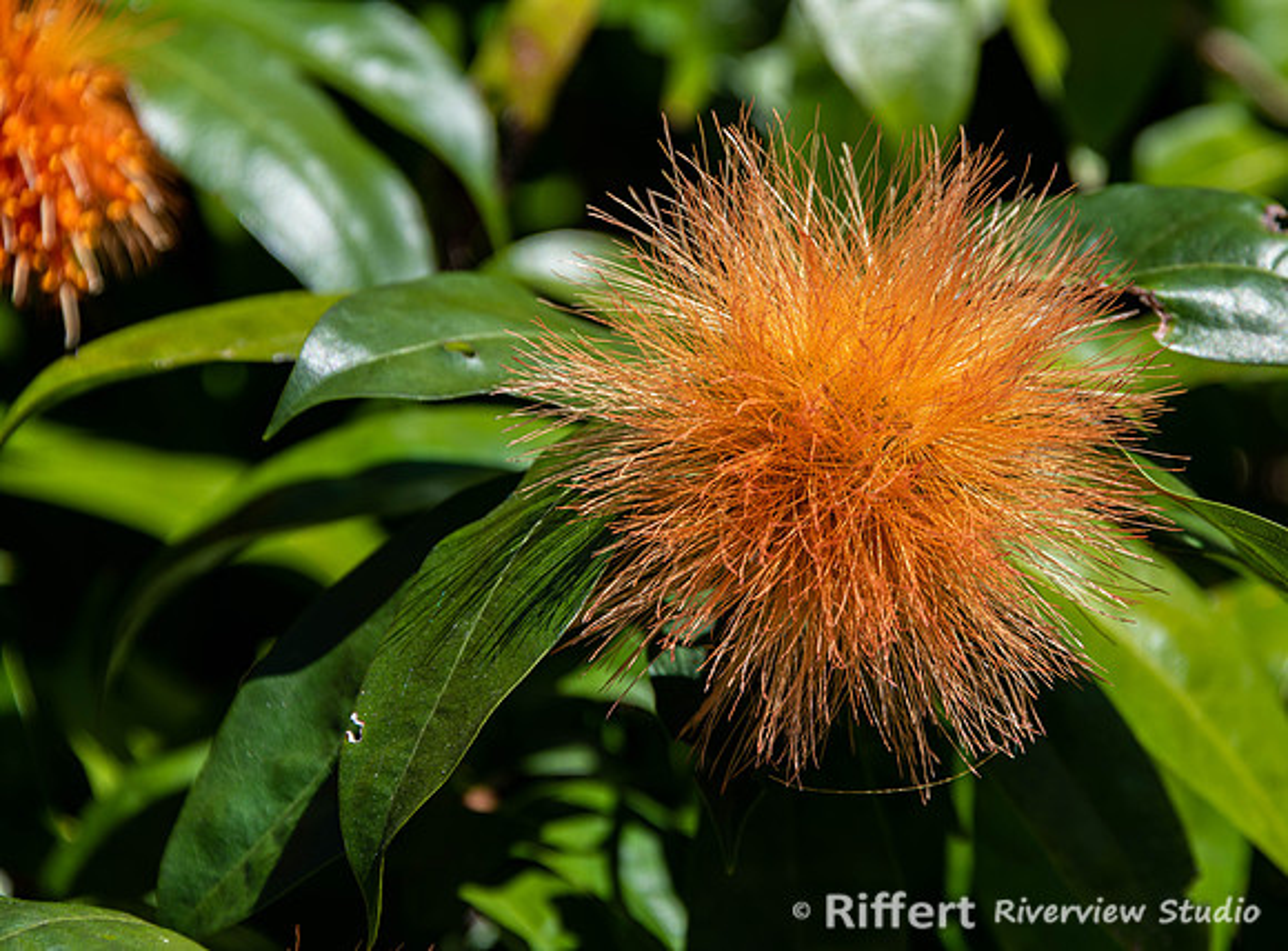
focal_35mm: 316
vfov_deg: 4.7
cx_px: 843
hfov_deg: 6.3
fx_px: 11704
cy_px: 463
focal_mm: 250
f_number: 8
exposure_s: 1/160
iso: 64
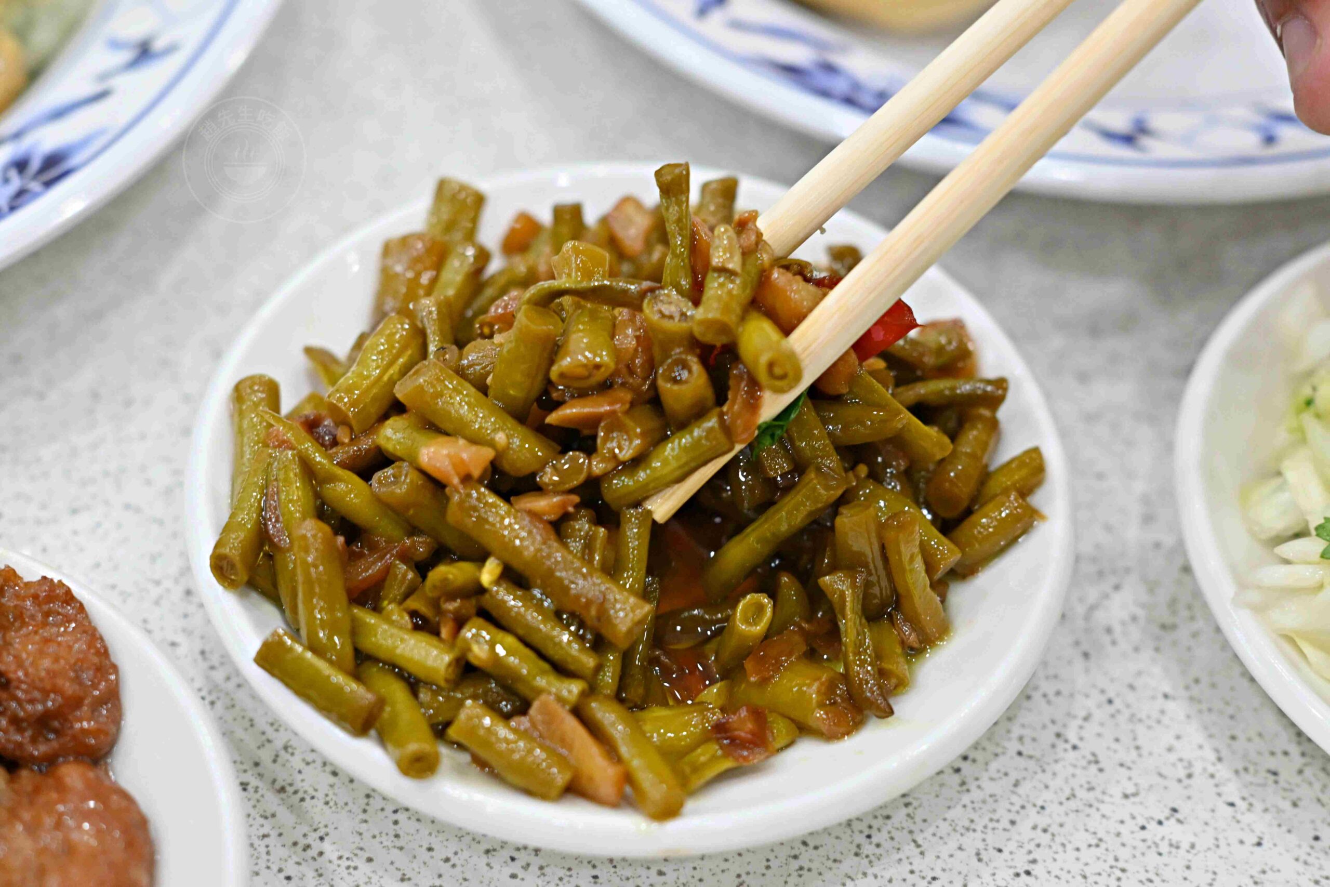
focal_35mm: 75
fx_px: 2771
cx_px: 665
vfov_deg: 18.2
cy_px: 444
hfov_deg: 27.0
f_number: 3.2
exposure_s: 1/200
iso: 1000
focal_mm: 50
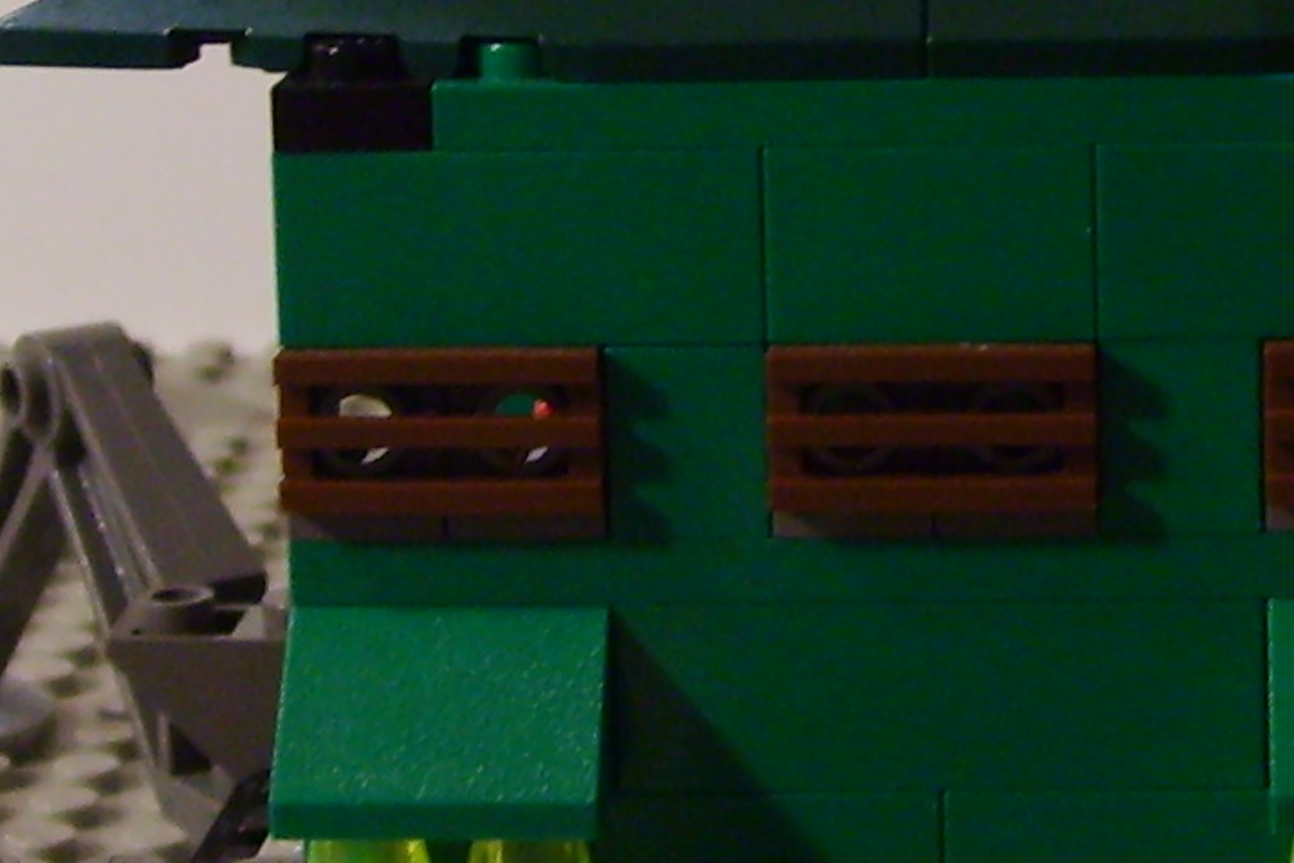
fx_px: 4672
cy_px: 51
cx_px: 964
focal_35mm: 130
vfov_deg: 10.5
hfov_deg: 15.7
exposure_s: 1/30
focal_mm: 5.8
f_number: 2.8
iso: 140
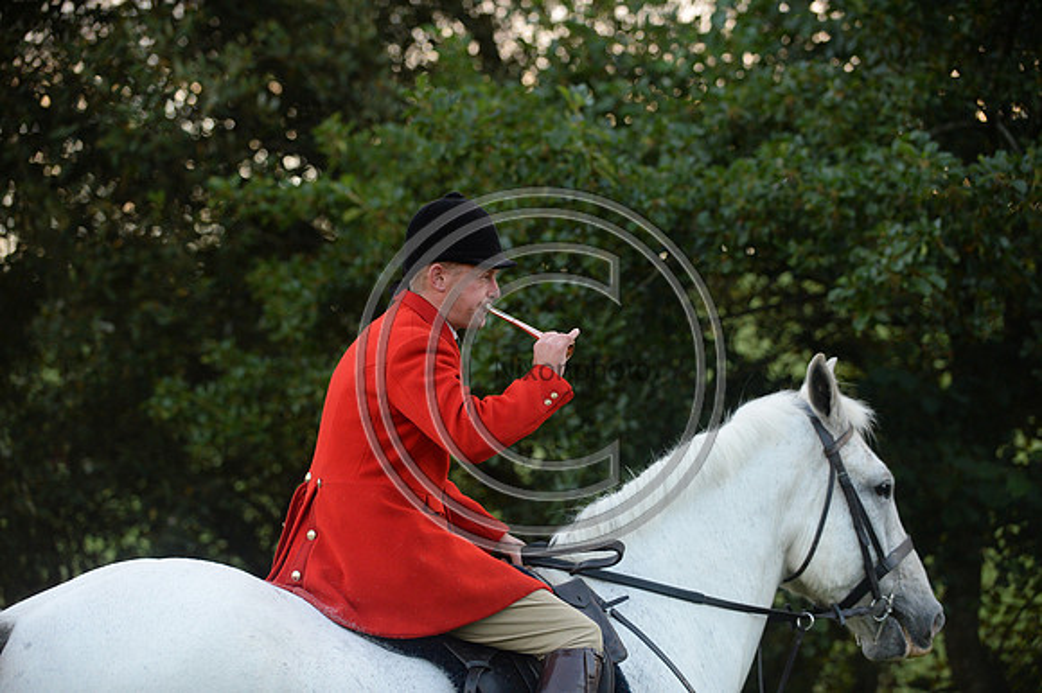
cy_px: 346
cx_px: 521
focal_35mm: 102
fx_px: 2951
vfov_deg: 13.4
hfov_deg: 20.0
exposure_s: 1/640
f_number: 2.8
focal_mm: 102
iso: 2500
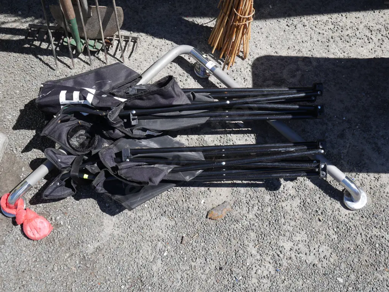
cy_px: 146
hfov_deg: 56.8
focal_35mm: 32
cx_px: 194
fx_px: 360
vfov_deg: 44.2
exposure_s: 1/500
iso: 200
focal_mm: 16
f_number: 6.3
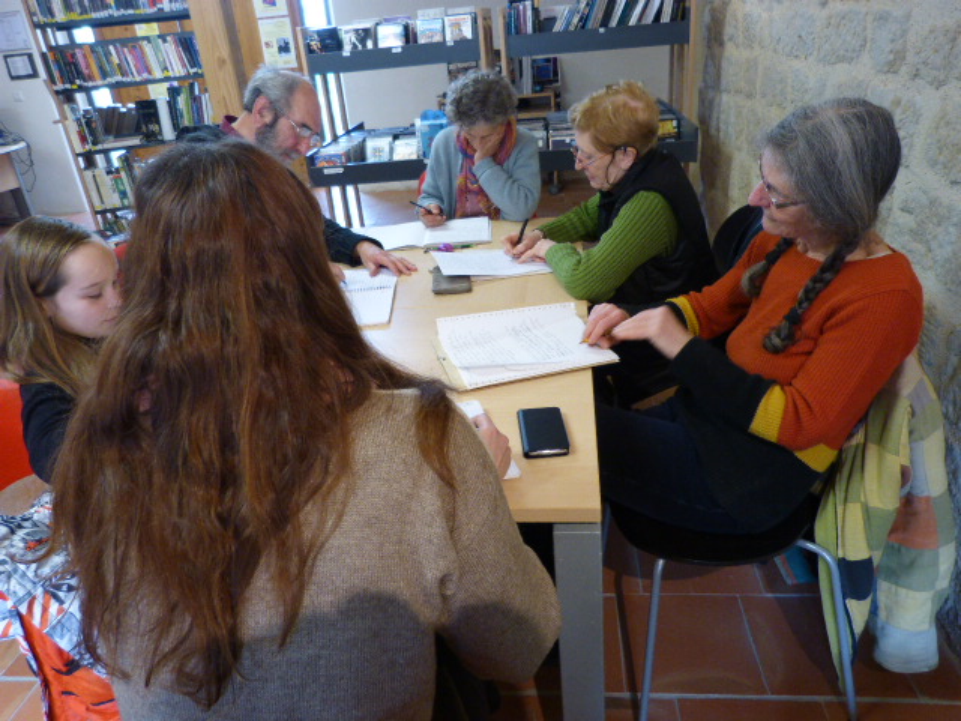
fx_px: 694
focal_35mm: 25
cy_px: 360
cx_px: 480
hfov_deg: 69.4
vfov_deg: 54.9
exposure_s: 1/60
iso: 320
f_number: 2.8
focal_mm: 4.5
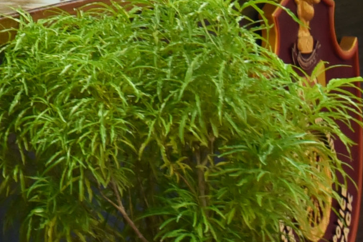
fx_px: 2521
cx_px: -587
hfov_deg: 7.5
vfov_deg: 5.2
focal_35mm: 250
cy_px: -499
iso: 1000
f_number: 4
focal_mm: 38
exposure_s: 1/60
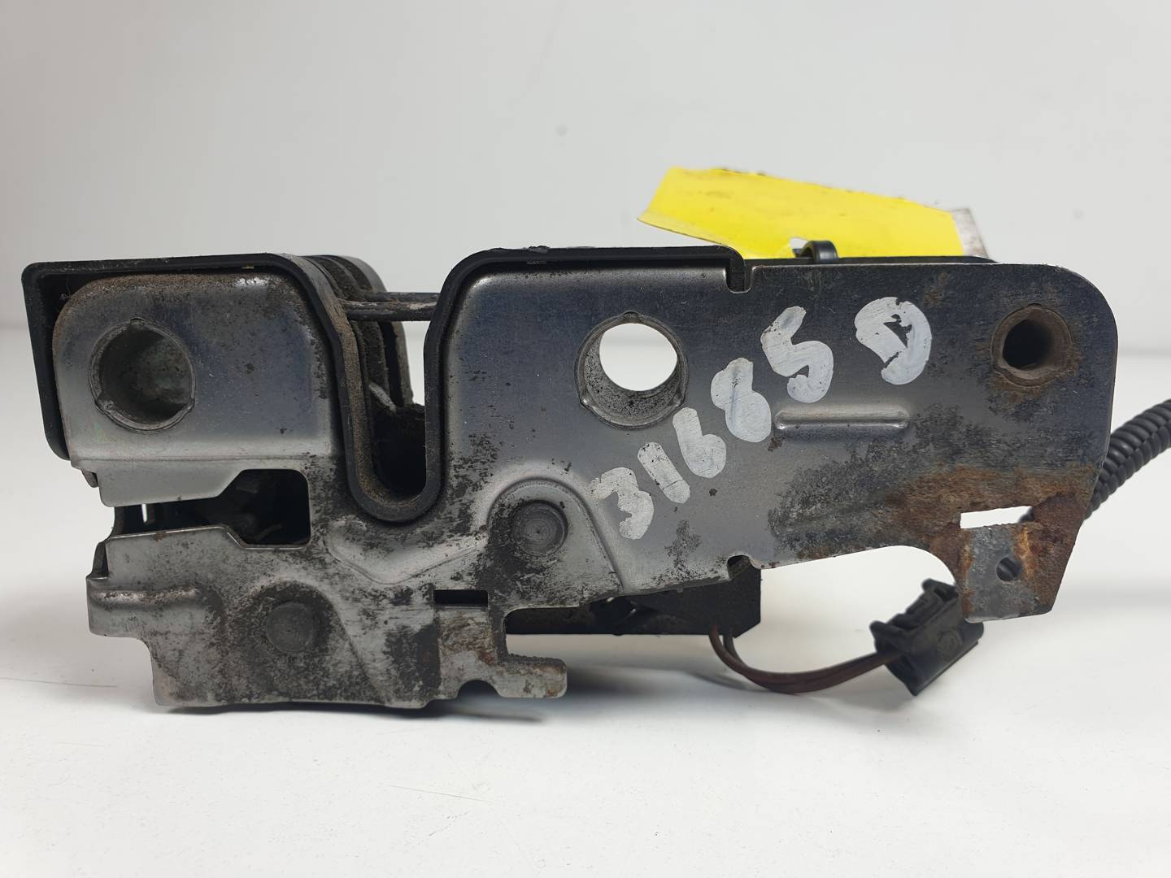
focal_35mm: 26
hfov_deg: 67.3
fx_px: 880
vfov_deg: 53.1
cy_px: 439
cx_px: 586
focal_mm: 4.3
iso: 50
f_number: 2.4
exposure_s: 1/139
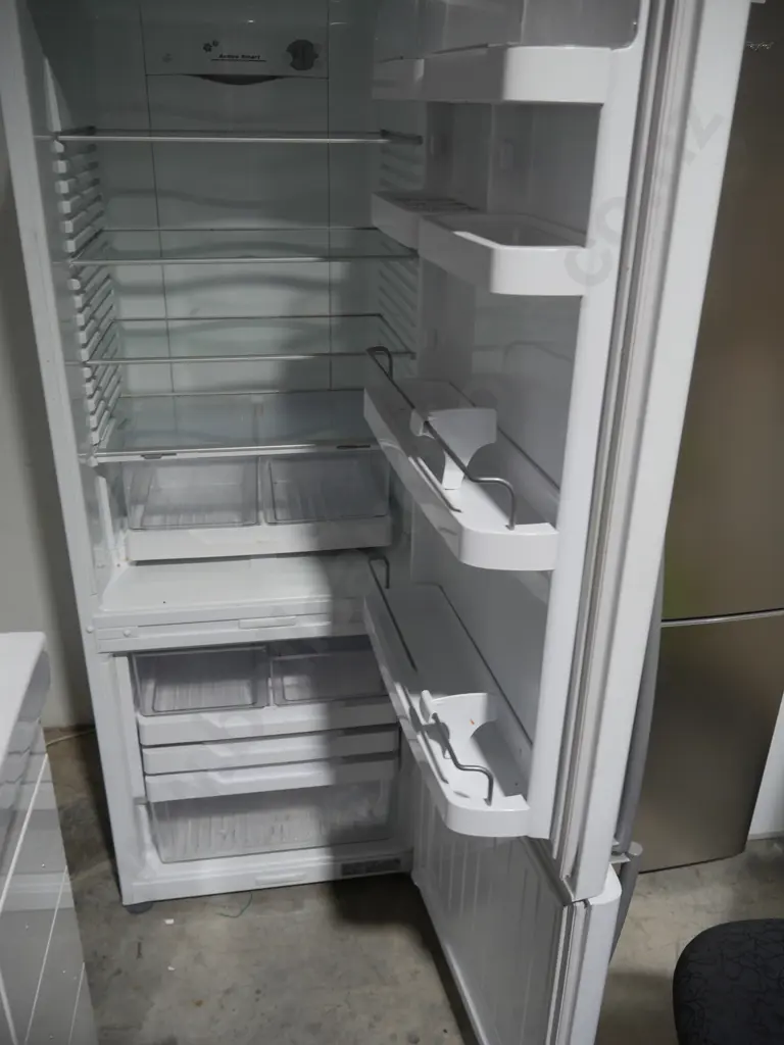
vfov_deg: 63.4
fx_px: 846
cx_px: 392
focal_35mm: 28
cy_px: 522
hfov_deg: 49.7
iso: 200
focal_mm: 14
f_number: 3.5
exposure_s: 1/60
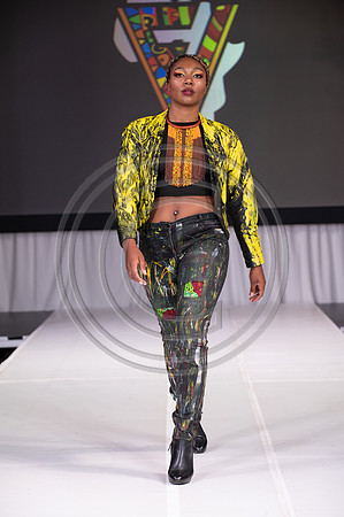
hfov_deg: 11.8
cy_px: 258
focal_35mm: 116
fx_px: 1666
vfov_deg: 17.7
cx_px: 172
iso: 2000
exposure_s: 1/400
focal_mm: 116
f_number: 5.6
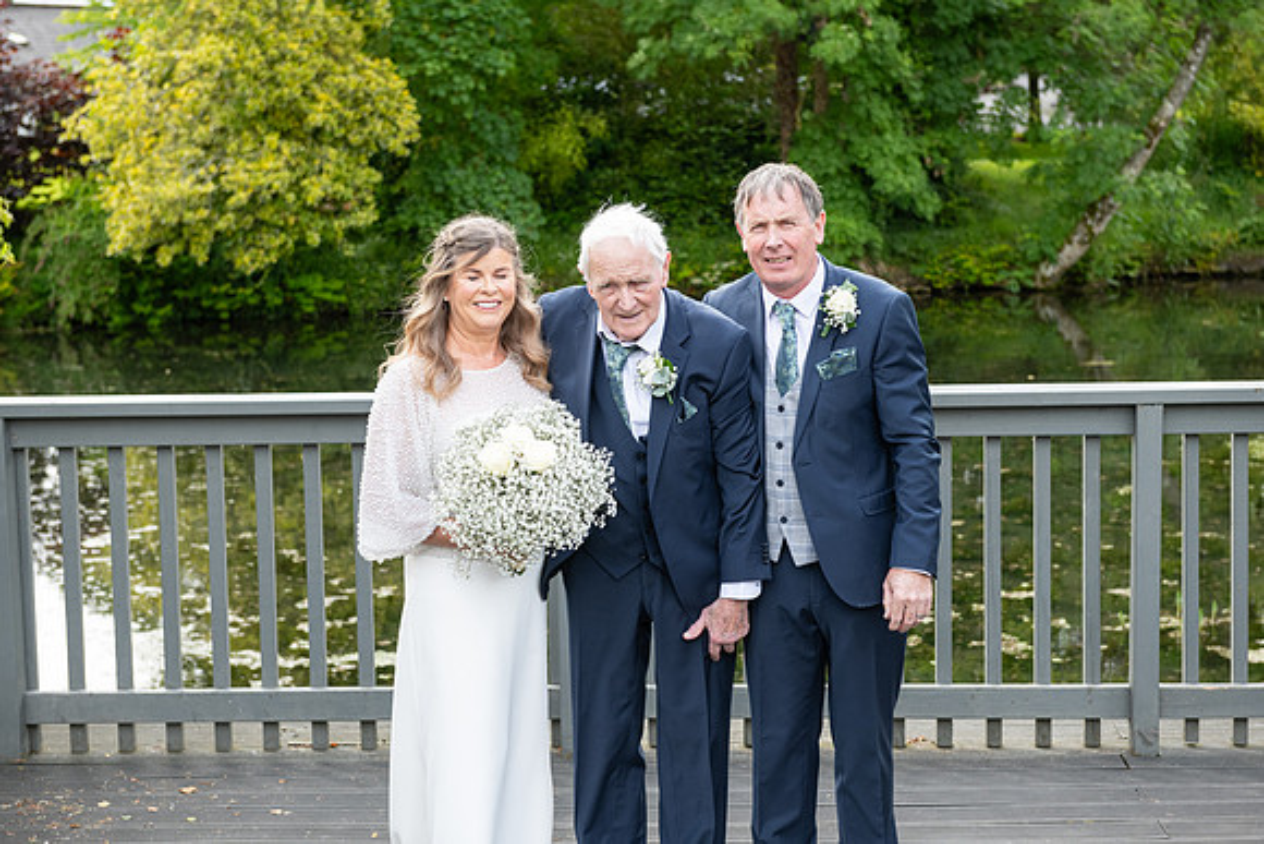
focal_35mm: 70
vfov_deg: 19.5
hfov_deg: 28.8
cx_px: 632
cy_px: 422
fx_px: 2458
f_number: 5.6
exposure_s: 1/250
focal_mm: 70
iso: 320
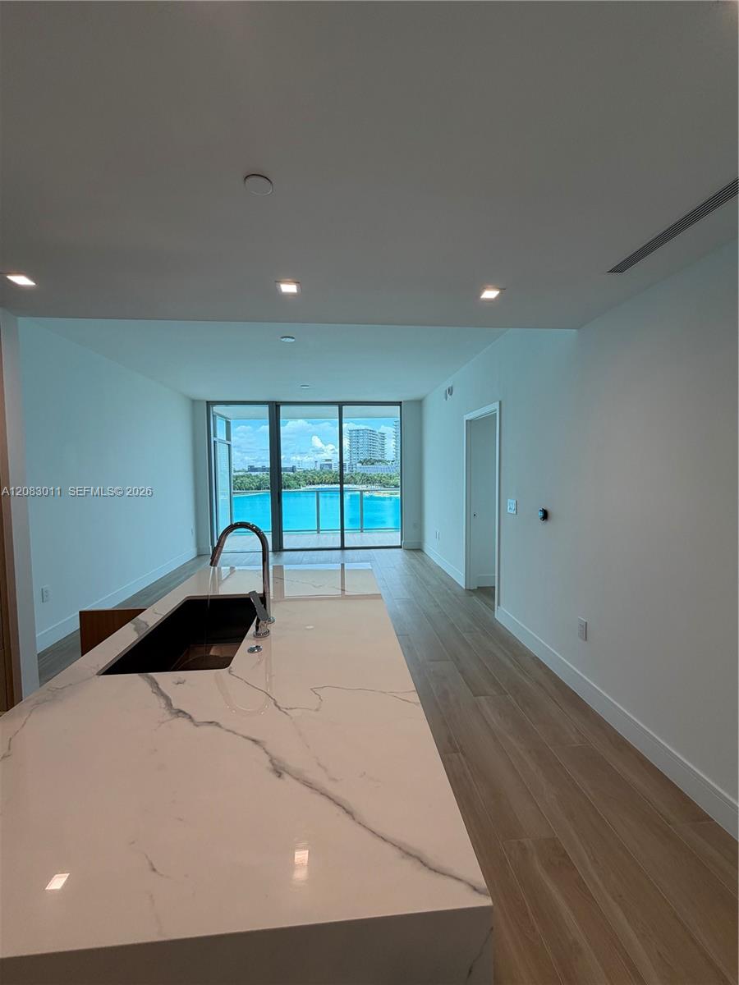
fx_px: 399
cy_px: 492
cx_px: 370
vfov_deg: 102.1
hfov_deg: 85.7
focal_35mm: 14
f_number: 2.2
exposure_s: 1/121
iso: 40
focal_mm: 2.22
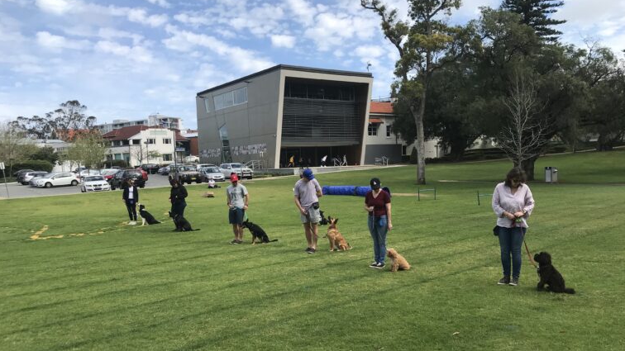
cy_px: 206
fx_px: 514
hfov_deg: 62.6
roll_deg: +1.9
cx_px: 314
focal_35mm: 31
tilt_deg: -2.2
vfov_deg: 37.6
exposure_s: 1/1681
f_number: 1.8
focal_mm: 3.99
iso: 20
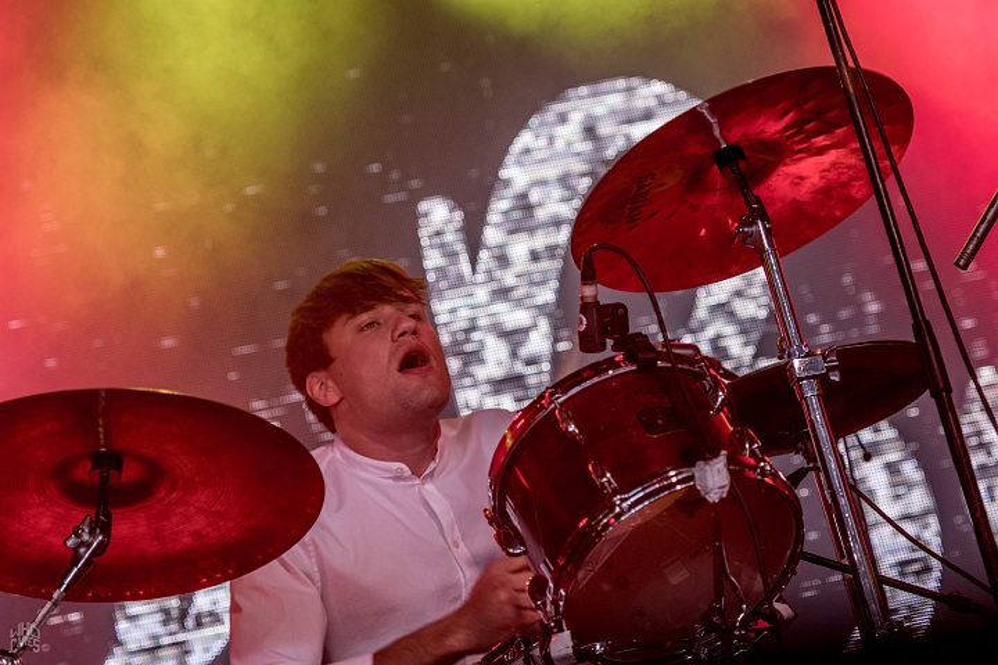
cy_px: 332
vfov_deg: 7.9
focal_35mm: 174
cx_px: 499
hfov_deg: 11.8
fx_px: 4823
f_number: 2.8
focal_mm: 116
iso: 640
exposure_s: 1/100
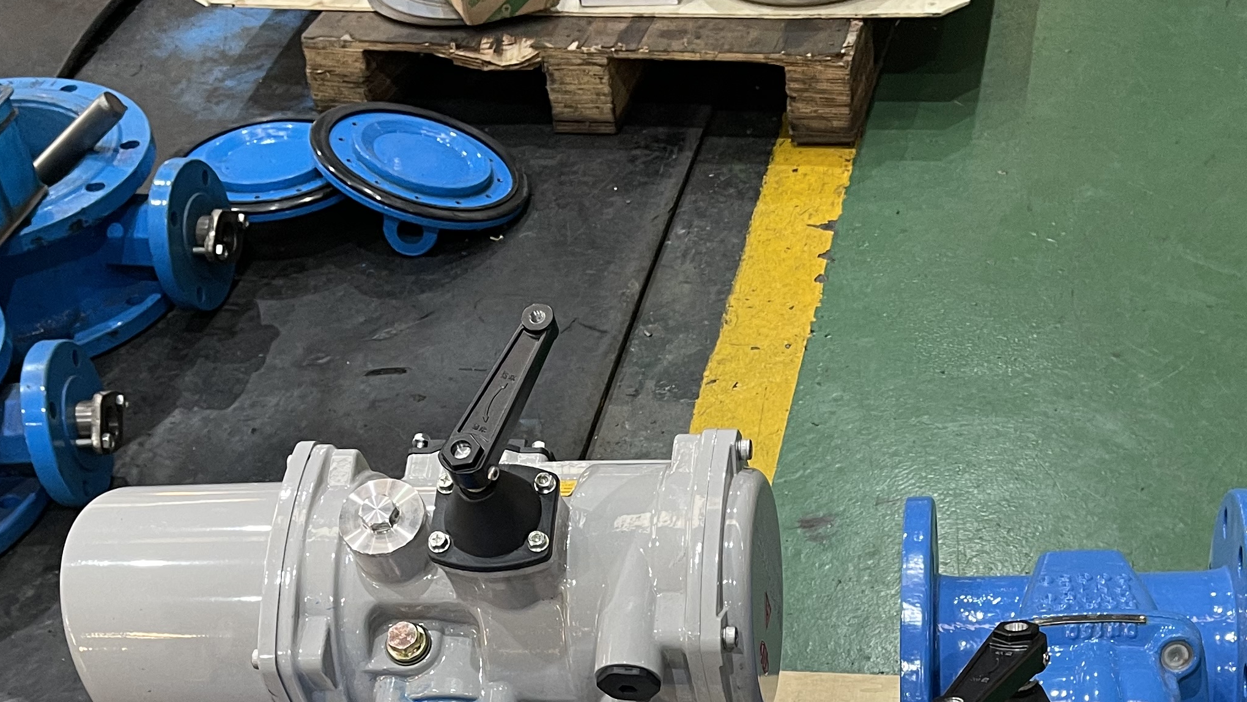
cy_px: 854
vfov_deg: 20.1
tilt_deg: -47.3
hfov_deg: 36.9
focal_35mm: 56
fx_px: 1852
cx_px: 816
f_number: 1.6
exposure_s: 1/50
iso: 125
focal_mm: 5.1
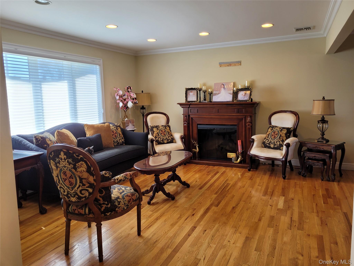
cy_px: 133
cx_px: 177
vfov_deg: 53.1
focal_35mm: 26
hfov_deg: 67.3
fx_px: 266
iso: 64
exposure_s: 1/120
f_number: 1.8
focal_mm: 5.4
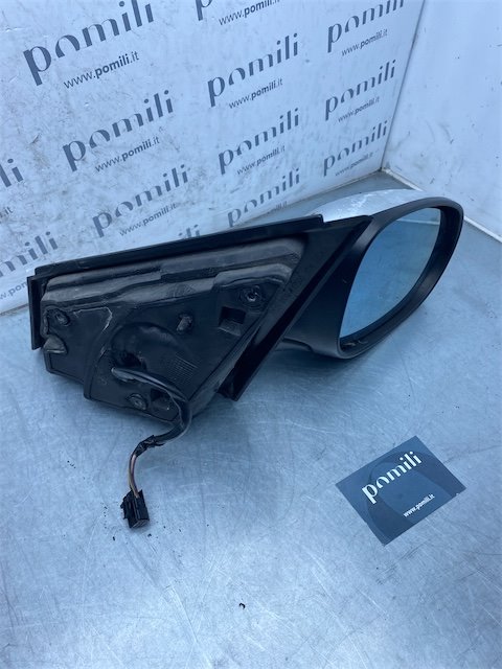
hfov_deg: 53.1
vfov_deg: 67.3
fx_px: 503
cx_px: 251
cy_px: 334
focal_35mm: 26
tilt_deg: -47.4
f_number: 1.8
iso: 32
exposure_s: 1/702
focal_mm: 4.25
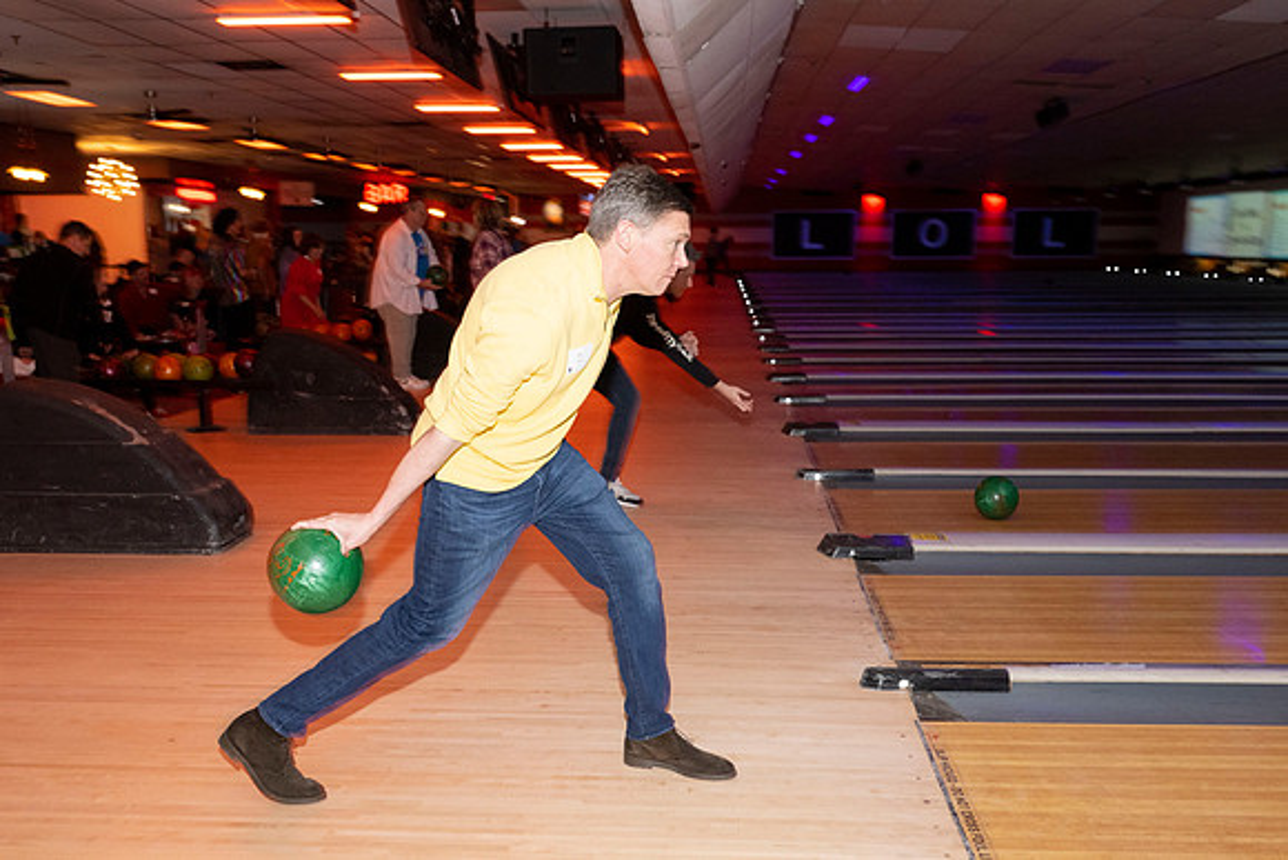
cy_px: 521
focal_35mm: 35
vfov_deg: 37.6
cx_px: 644
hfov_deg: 54.3
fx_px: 1256
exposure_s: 1/100
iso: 2000
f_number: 5.6
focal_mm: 29
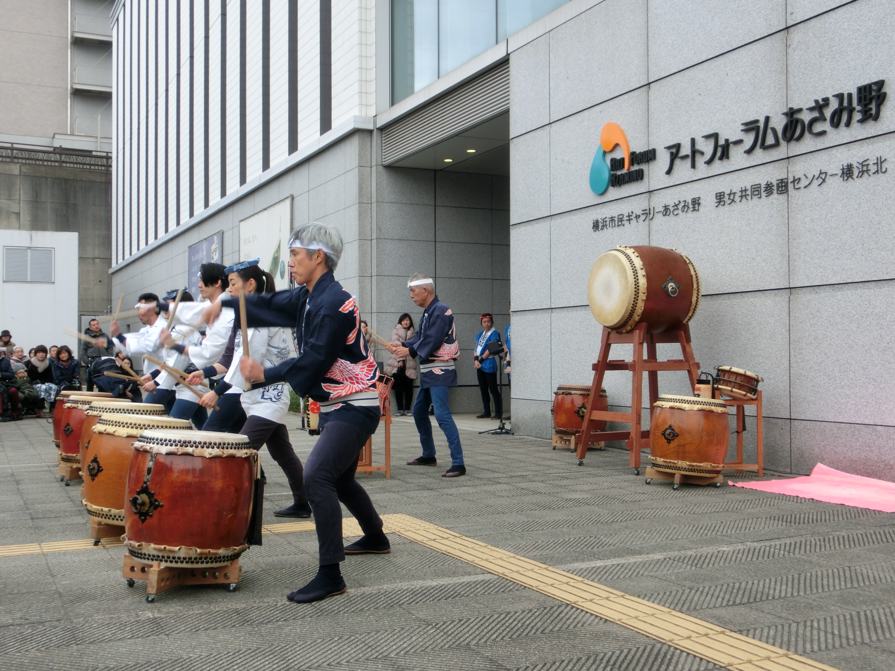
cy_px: 336
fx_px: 982
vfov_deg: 37.7
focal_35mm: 38
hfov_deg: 49.0
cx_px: 448
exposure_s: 1/125
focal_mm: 6.67
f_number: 3.9
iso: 80
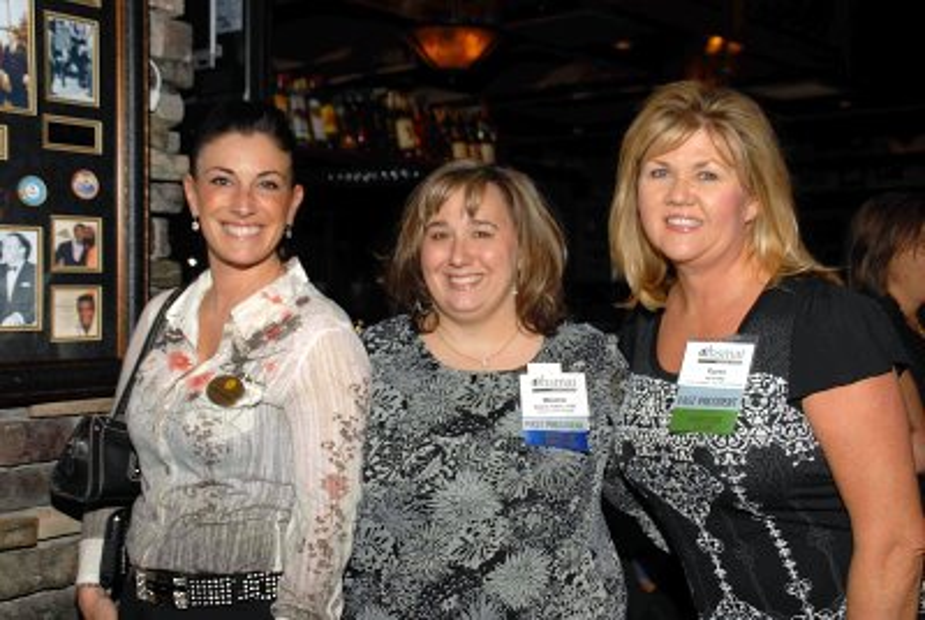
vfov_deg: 32.0
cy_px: 310
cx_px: 462
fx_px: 1081
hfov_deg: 46.3
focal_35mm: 42
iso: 100
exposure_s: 1/250
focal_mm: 28
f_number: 5.6
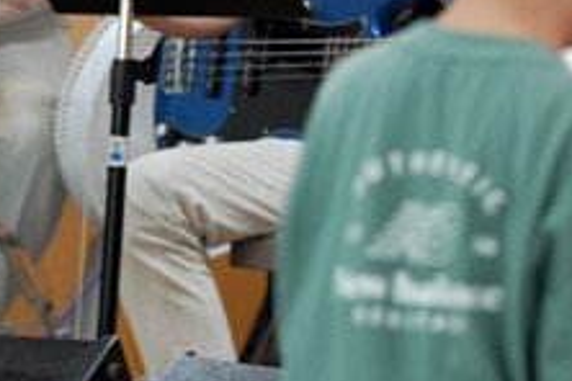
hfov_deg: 3.9
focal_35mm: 524
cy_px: -206
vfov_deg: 2.6
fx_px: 8325
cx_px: 953
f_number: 4
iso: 1000
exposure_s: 1/160
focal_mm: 129
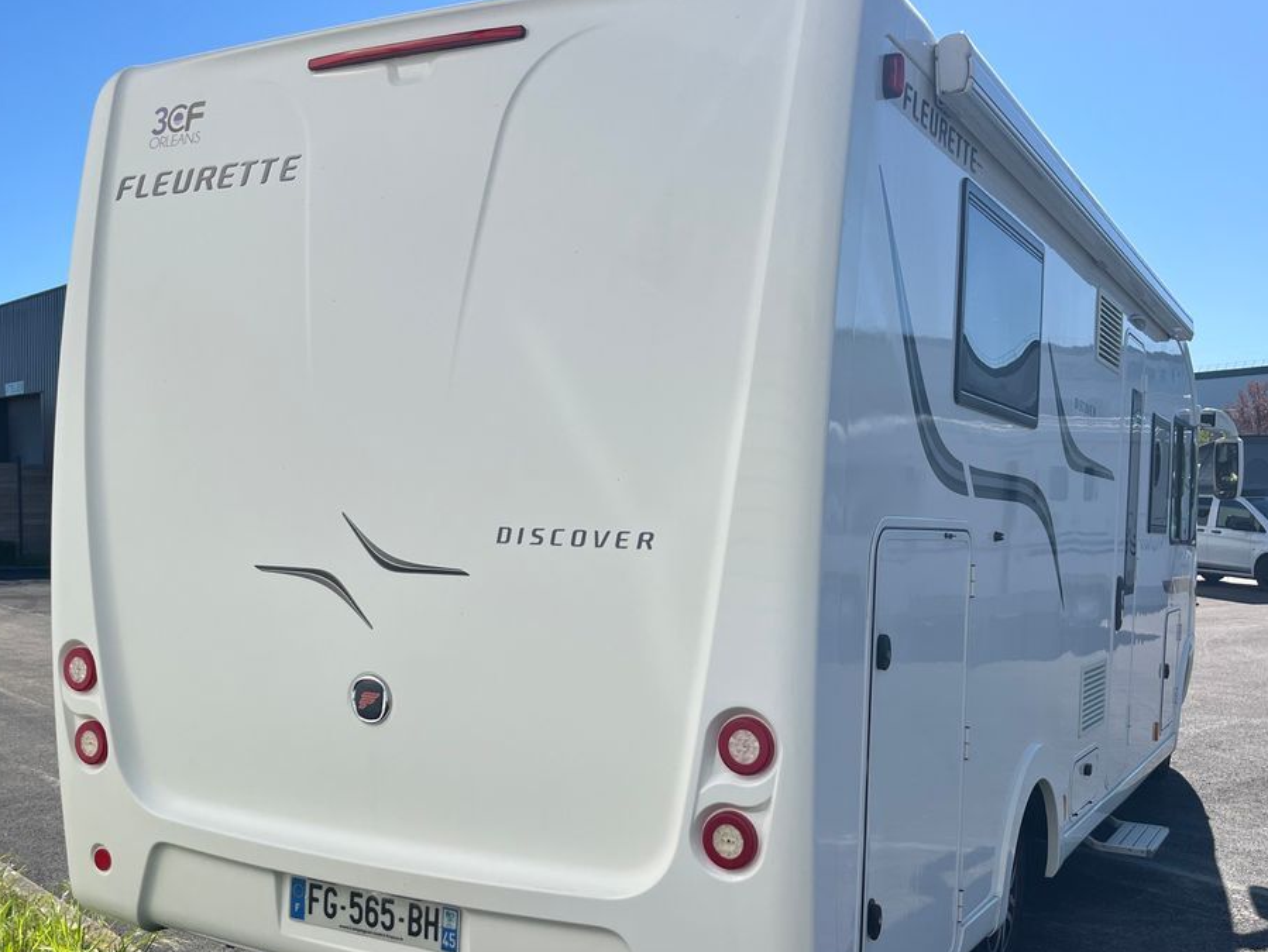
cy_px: 560
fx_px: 1356
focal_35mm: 37
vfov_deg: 38.6
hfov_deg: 50.1
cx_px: 640
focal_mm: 5.1
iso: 50
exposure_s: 1/5848
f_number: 1.6
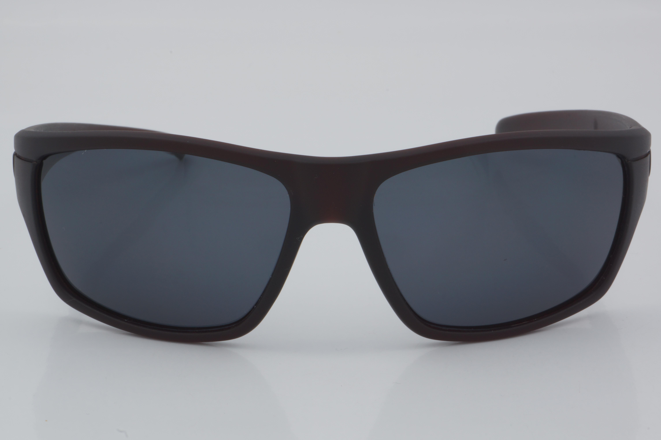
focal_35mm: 82
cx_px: 330
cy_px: 220
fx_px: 1515
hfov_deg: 24.6
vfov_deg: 16.6
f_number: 32
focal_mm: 55
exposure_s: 1/4
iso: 100
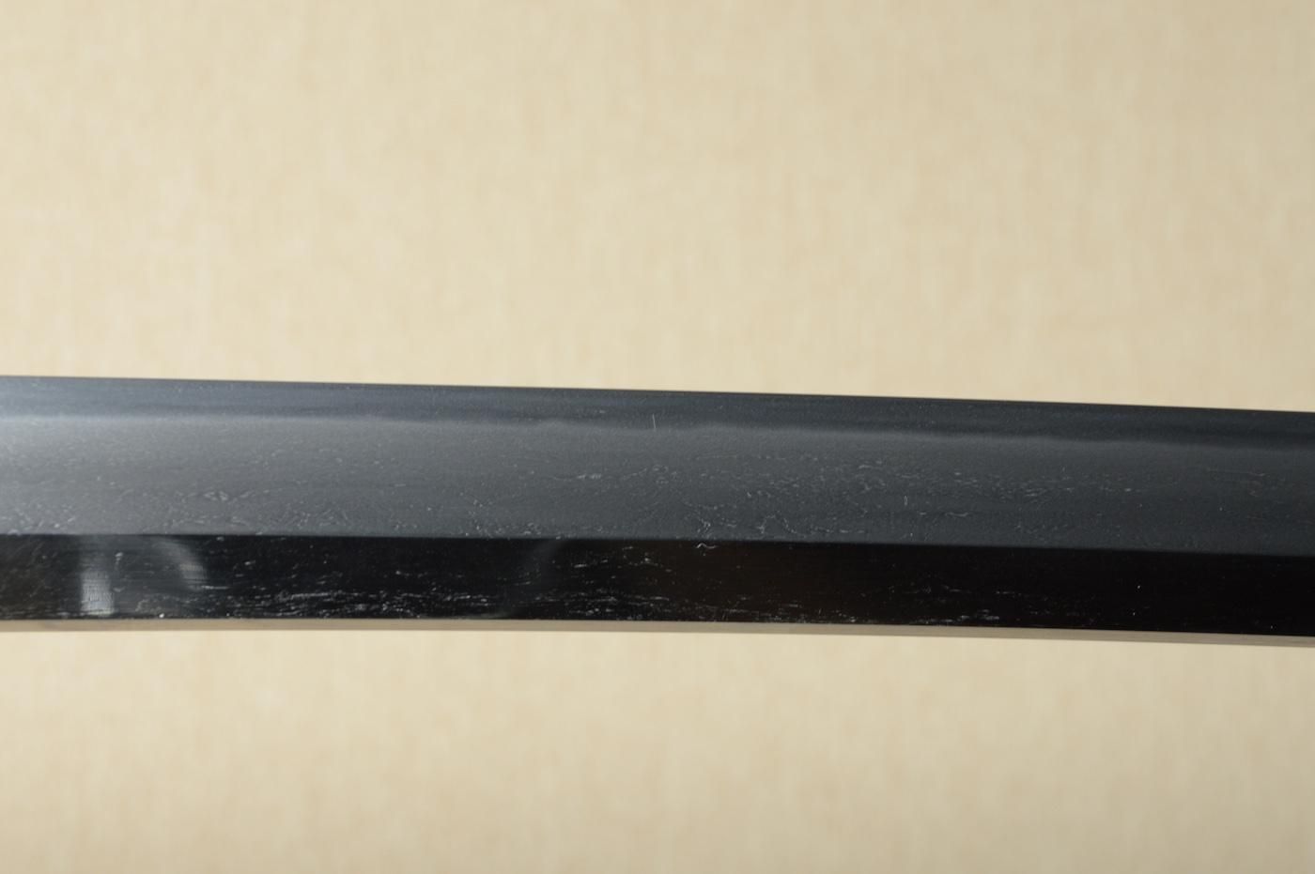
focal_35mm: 120
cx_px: 658
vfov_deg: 11.4
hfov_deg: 17.1
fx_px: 4380
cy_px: 437
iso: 400
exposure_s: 1/2
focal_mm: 80
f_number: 11
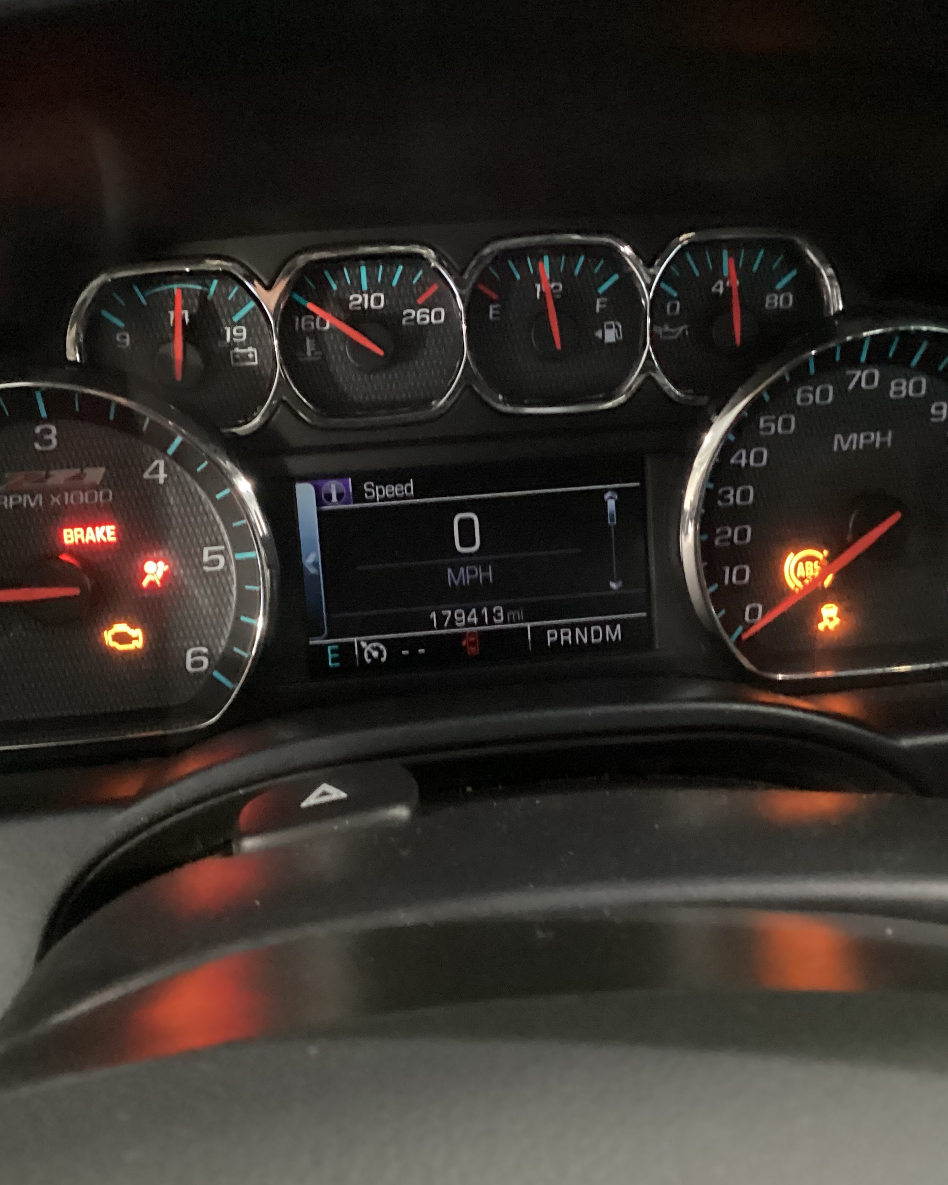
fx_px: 1438
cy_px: 591
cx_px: 492
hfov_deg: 36.5
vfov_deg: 44.8
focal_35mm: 41
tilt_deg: -24.7
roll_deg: -1.4
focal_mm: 3.3
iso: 800
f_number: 2.4
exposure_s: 1/15
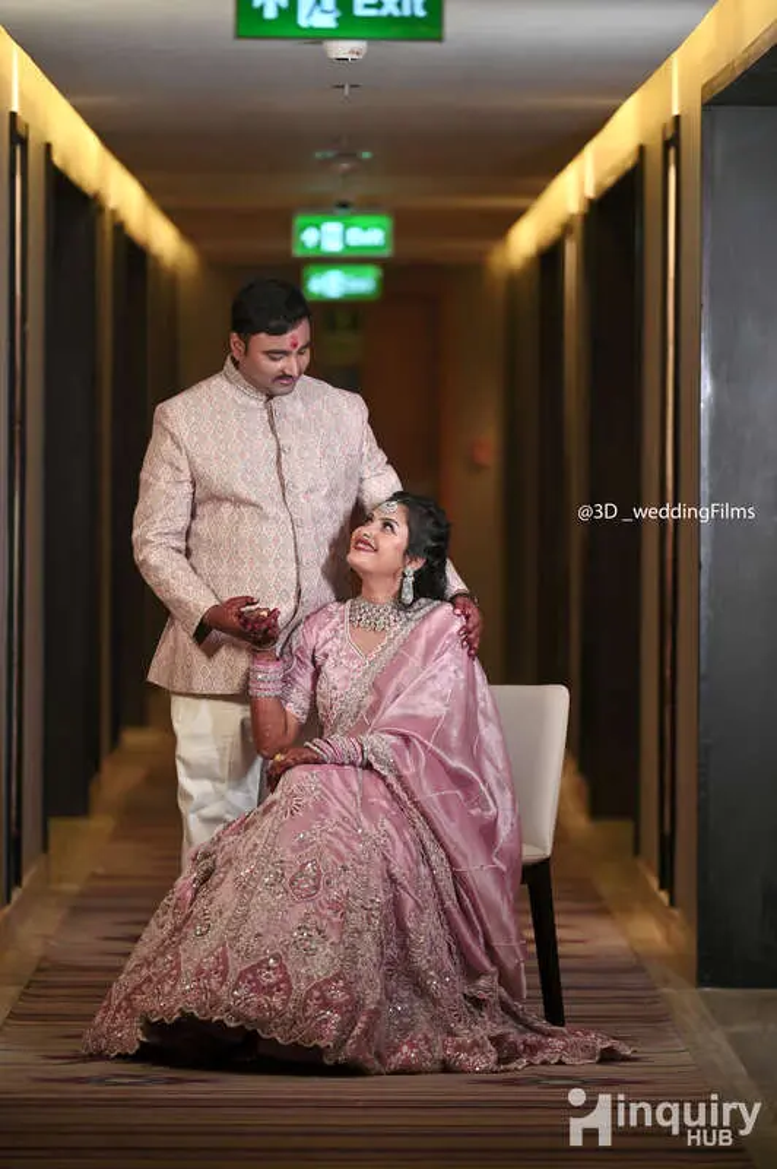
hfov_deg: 6.9
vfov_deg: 10.3
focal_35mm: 200
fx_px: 6486
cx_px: 388
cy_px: 584
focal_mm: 200
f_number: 2.8
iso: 800
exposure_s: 1/250
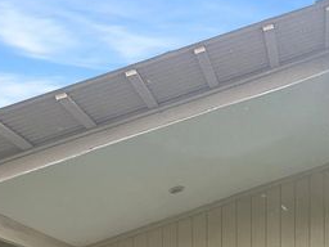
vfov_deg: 21.7
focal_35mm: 56
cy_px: 372
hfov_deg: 31.0
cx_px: 353
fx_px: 532
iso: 40
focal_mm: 2.22
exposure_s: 1/450
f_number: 2.2
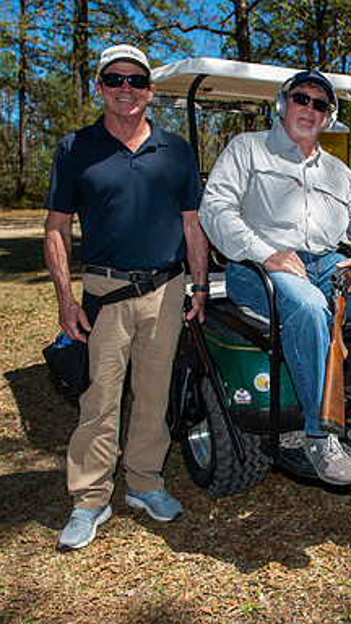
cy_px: 312
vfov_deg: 52.8
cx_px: 392
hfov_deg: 28.2
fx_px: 629
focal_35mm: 38
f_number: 4.5
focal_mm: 24
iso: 50
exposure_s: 1/250
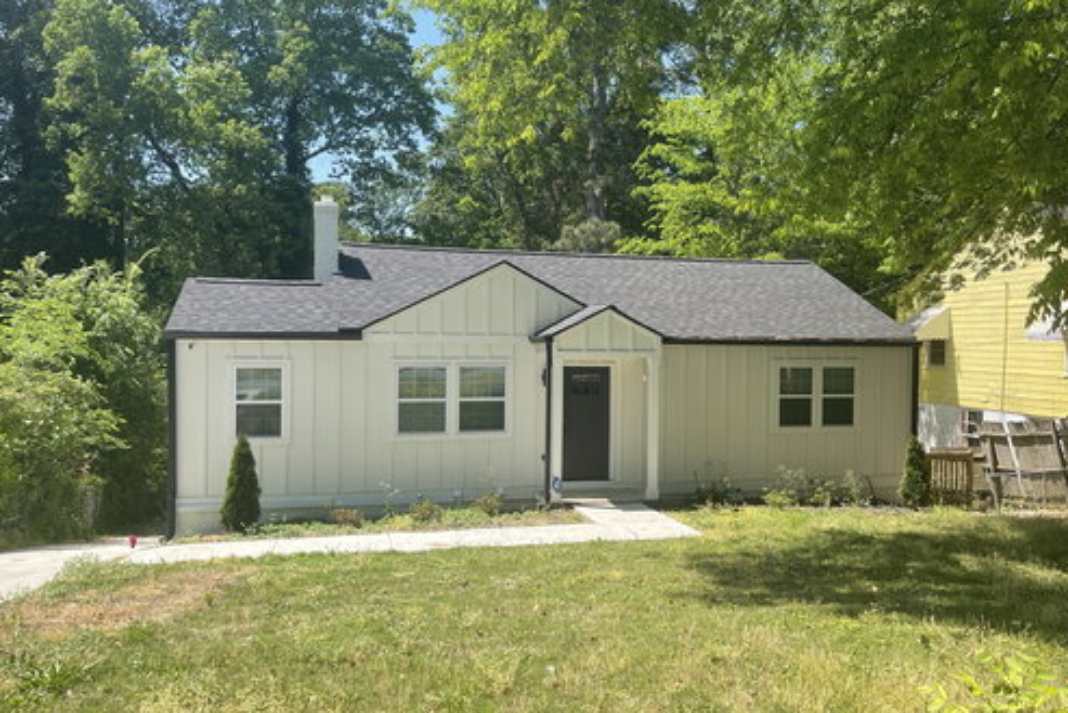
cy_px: 349
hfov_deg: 67.3
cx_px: 552
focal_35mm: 27
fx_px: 801
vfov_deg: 48.0
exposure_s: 1/1821
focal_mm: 5.1
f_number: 1.6
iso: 32
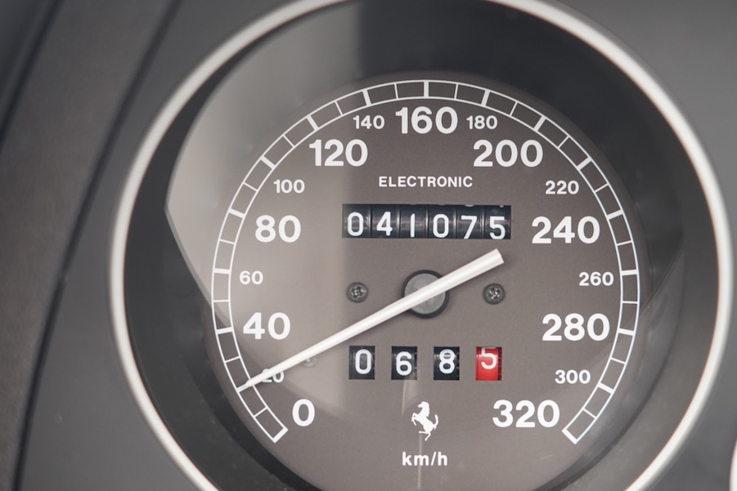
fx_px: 2559
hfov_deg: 16.4
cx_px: 425
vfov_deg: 11.0
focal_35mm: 125
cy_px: 257
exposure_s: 1/100
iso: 1250
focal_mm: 88
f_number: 4
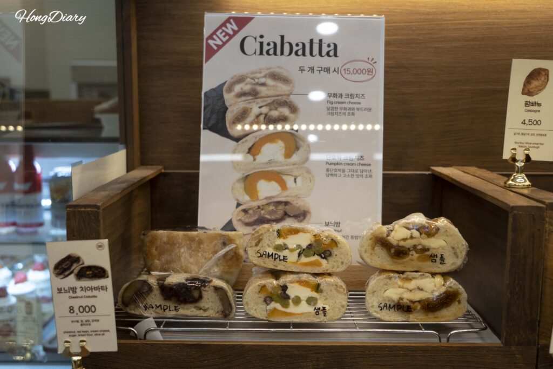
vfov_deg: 33.4
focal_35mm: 40
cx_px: 276
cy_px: 184
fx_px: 614
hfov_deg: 48.5
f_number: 5
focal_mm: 40
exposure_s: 1/160
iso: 640
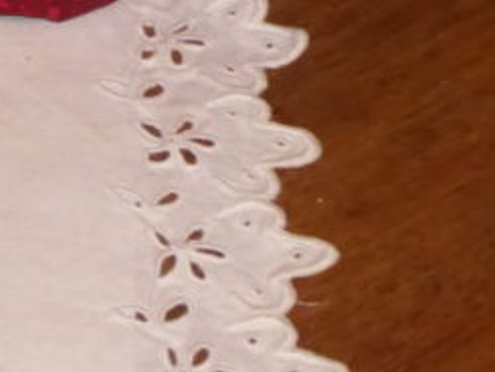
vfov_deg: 5.9
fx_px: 3591
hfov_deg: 7.5
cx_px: -525
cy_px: -162
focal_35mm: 251
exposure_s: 1/60
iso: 800
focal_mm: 10.3
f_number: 4.2
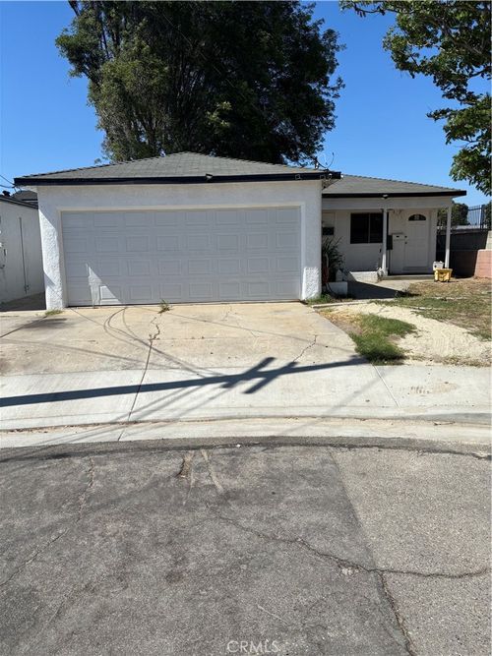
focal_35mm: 26
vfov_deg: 67.3
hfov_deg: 53.0
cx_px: 246
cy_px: 328
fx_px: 493
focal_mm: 5.96
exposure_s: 1/4425
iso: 50
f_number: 1.6
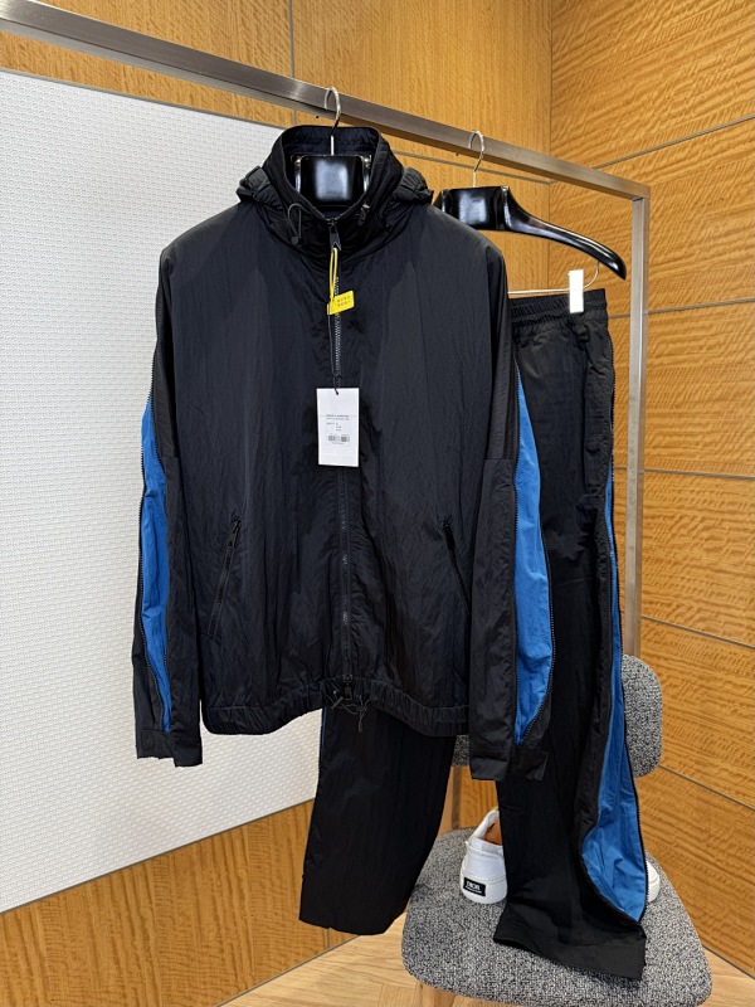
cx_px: 378
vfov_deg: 71.6
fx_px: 698
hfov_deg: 56.8
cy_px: 504
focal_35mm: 24
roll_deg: +0.2
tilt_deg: -8.6
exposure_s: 1/100
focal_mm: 6.76
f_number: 1.78
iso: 64
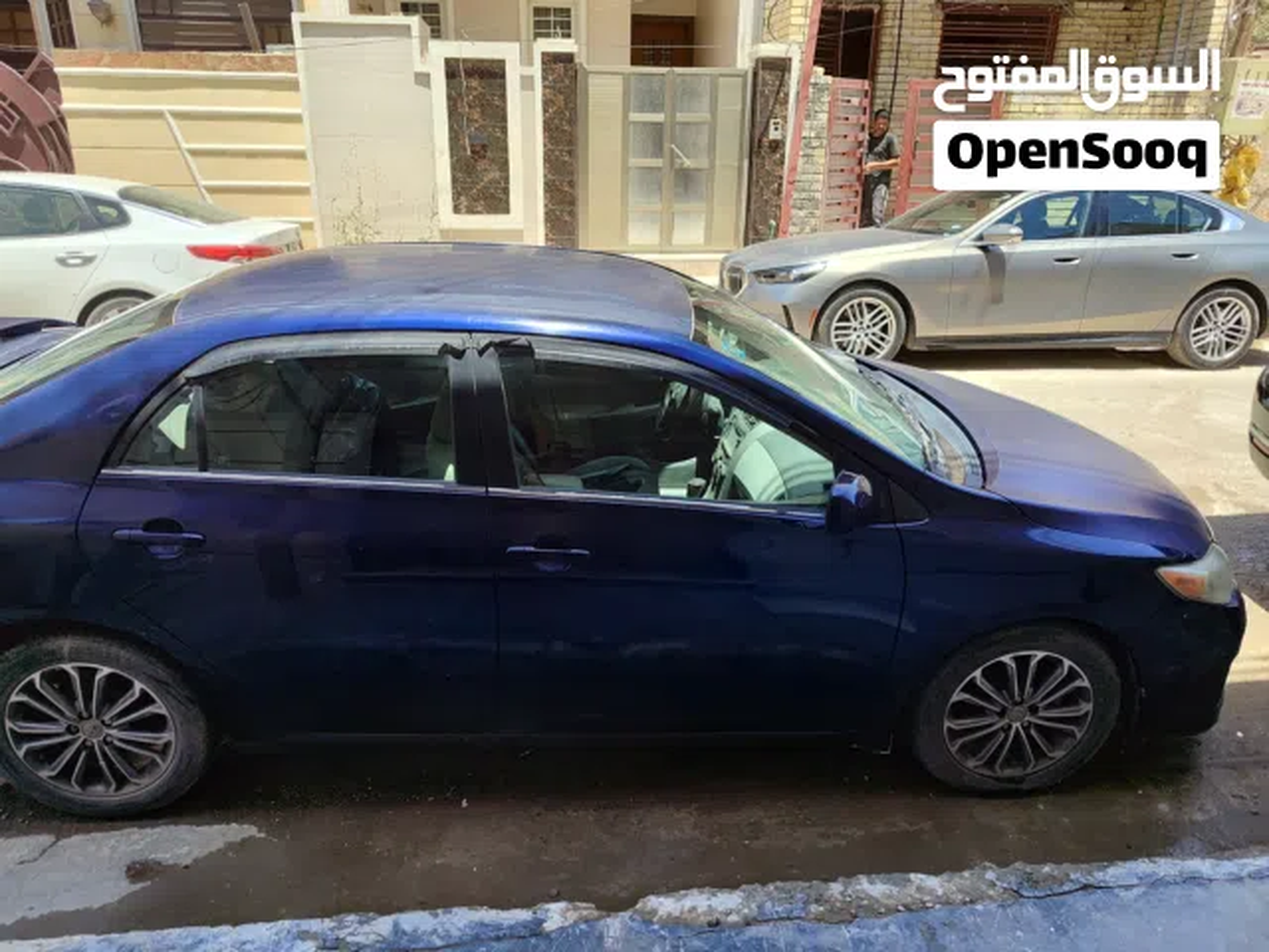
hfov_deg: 69.4
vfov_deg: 54.9
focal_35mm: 25
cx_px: 634
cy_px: 476
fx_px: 916
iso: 50
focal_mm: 5.95
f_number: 1.89
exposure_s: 1/531
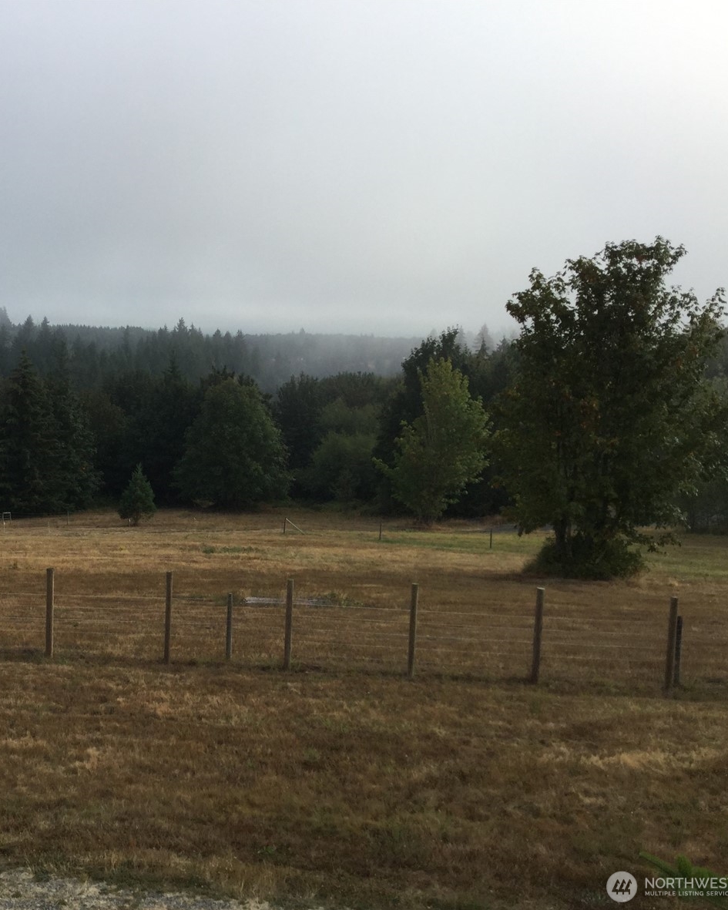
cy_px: 461
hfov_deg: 35.3
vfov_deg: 44.8
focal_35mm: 41
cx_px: 142
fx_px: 1104
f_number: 2.4
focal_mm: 3.3
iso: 25
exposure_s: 1/696
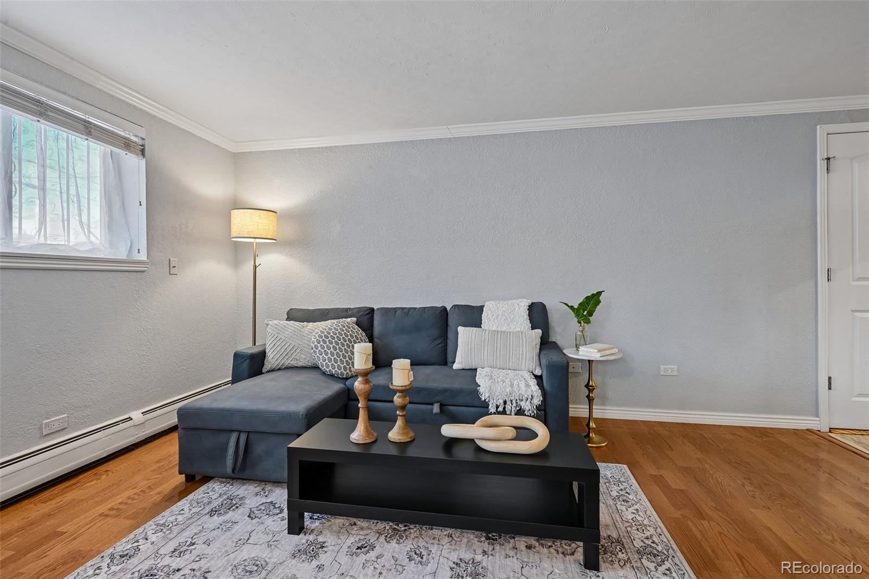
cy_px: 290
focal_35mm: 16
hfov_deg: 96.7
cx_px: 434
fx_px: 386
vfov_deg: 73.7
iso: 400
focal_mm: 16
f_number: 11
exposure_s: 1/6
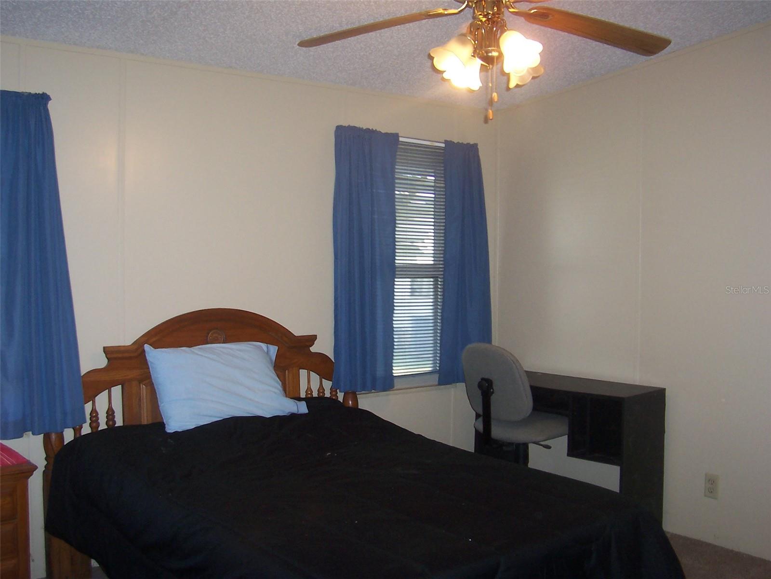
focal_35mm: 37
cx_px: 386
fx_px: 824
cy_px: 290
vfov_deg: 38.7
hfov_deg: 50.1
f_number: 2.8
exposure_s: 1/60
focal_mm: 5.6
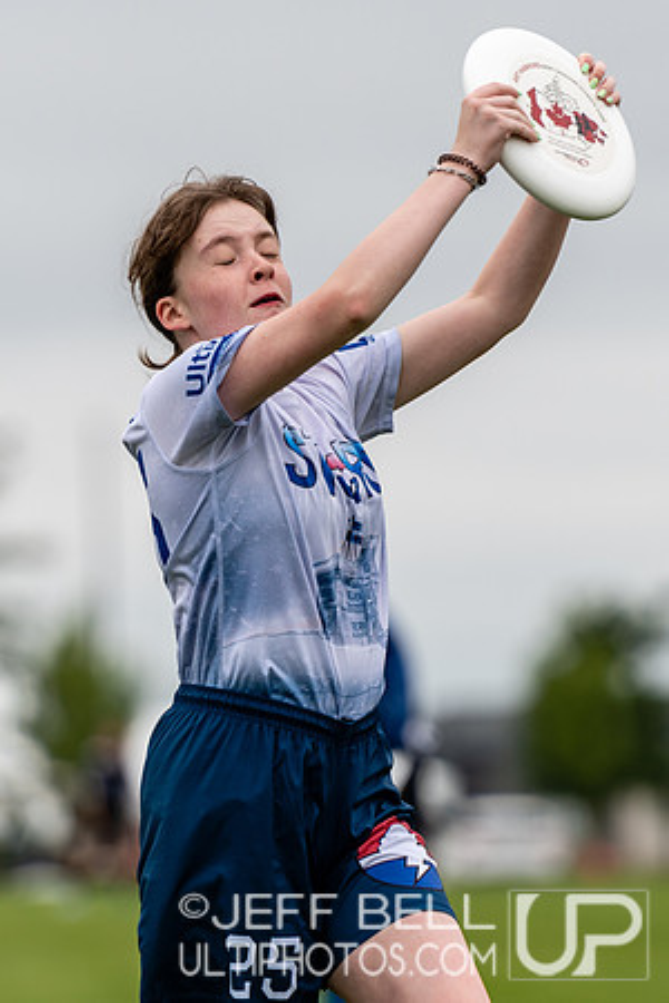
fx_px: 12543
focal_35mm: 450
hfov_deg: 3.1
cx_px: 334
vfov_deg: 4.6
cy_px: 502
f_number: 2.8
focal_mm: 200
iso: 160
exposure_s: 1/1000
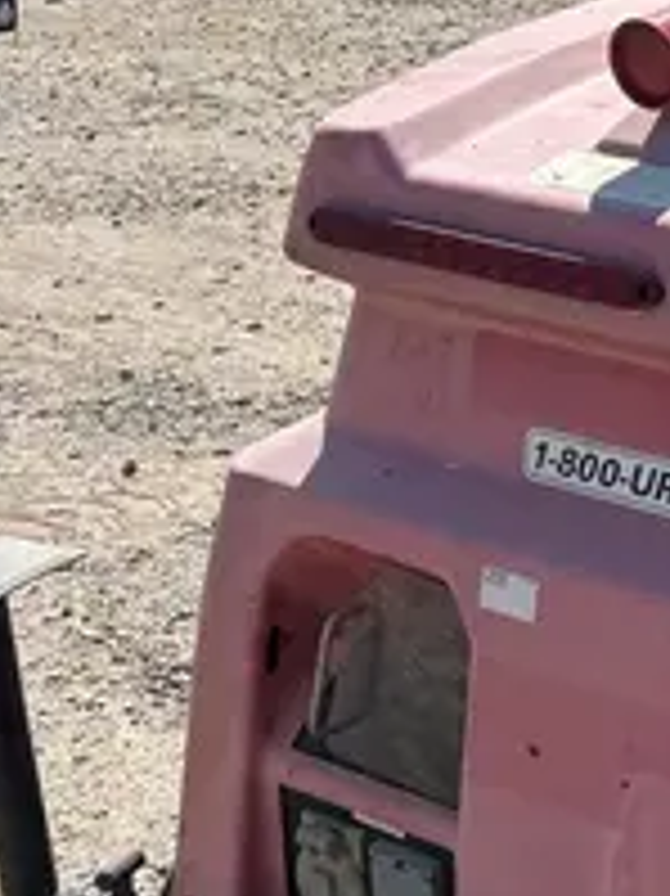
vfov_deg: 20.1
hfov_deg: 14.0
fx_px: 2480
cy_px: 115
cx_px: 1120
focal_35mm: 96
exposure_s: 1/6579
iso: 50
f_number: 1.5
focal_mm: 5.7
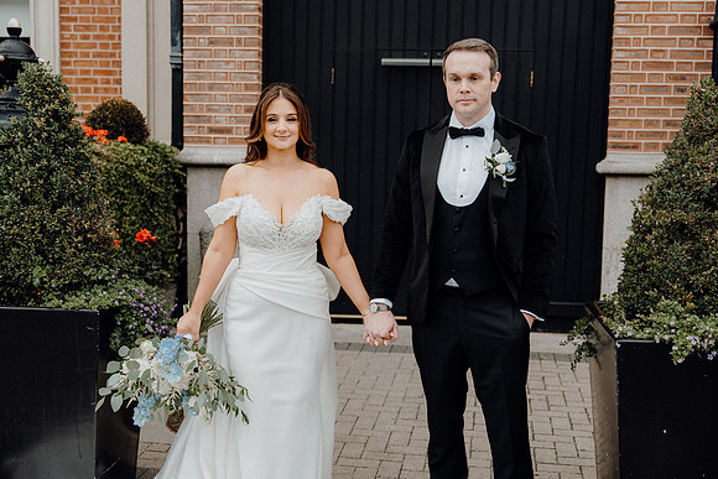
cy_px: 240
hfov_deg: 43.6
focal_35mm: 45
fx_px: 898
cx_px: 359
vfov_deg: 29.9
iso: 250
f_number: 3.5
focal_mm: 45
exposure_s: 1/250
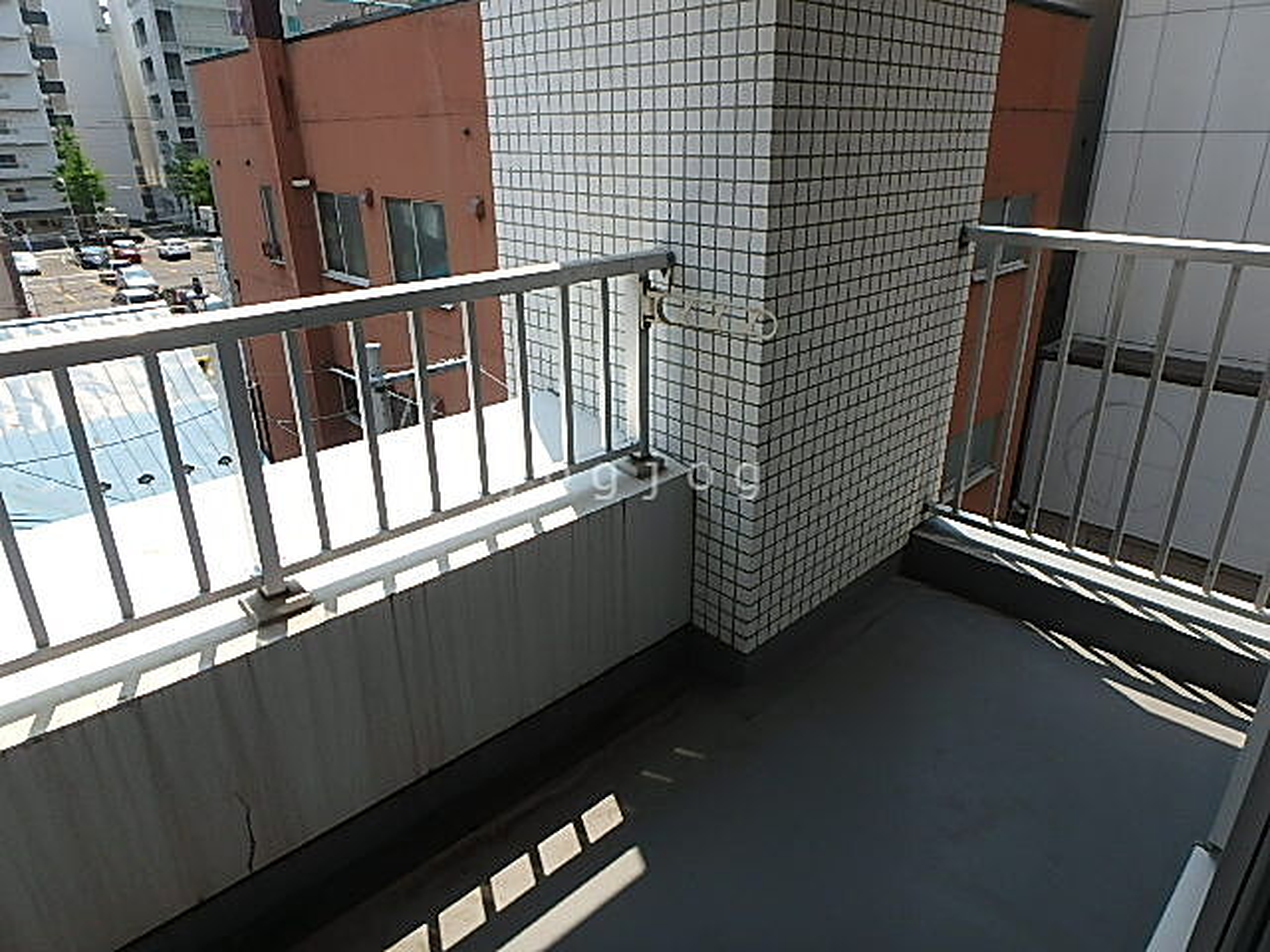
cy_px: 476
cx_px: 635
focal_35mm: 21
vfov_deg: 63.4
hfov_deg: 79.0
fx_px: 770
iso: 125
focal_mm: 3.7
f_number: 3.5
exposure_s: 1/800
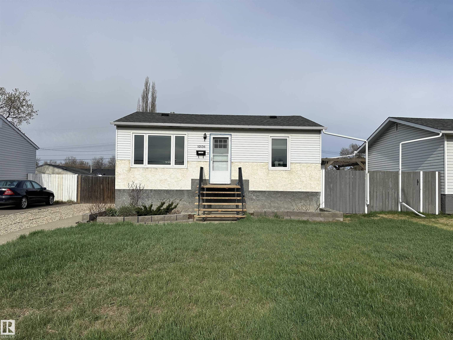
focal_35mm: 24
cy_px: 170
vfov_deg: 56.8
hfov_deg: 71.6
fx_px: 314
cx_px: 226
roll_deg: -1.2
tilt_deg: +2.8
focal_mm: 6.86
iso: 80
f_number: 1.78
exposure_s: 1/6623
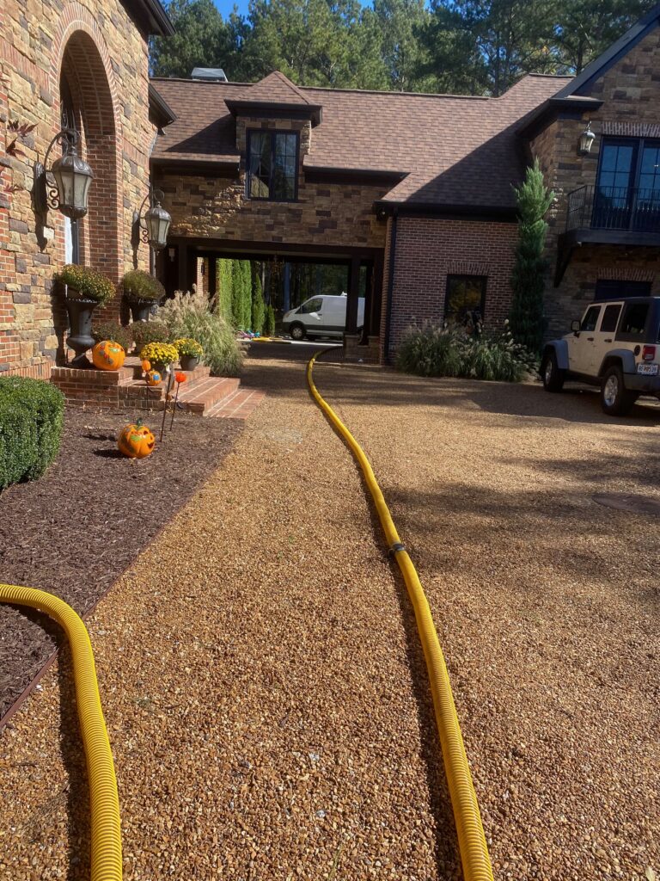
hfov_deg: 53.1
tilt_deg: -10.1
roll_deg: -2.2
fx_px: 661
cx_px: 330
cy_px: 440
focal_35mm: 26
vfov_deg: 67.3
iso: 32
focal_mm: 4.25
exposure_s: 1/1522
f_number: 1.8
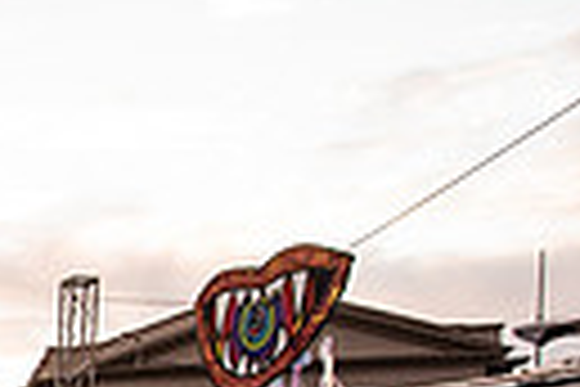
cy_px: 515
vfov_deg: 19.7
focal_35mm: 63
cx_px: -611
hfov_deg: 18.5
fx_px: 1015
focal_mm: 14
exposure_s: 1/200
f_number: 4.5
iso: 500
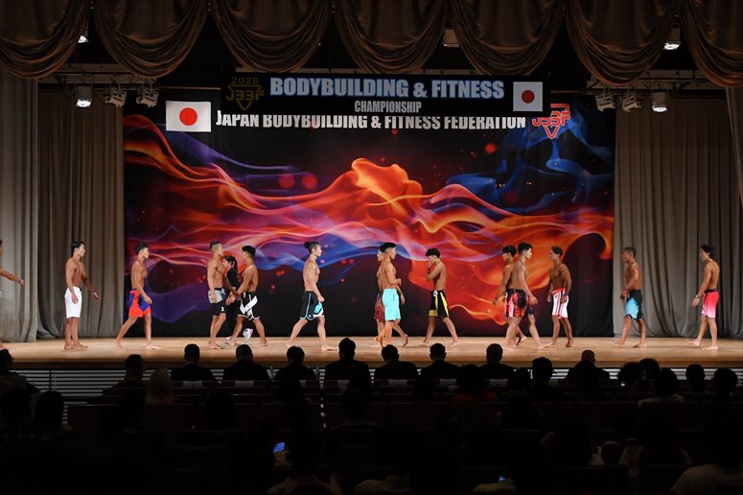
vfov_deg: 22.6
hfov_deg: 33.4
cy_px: 248
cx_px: 372
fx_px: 1238
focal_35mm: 60
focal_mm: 40
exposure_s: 1/400
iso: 3200
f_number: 5.6
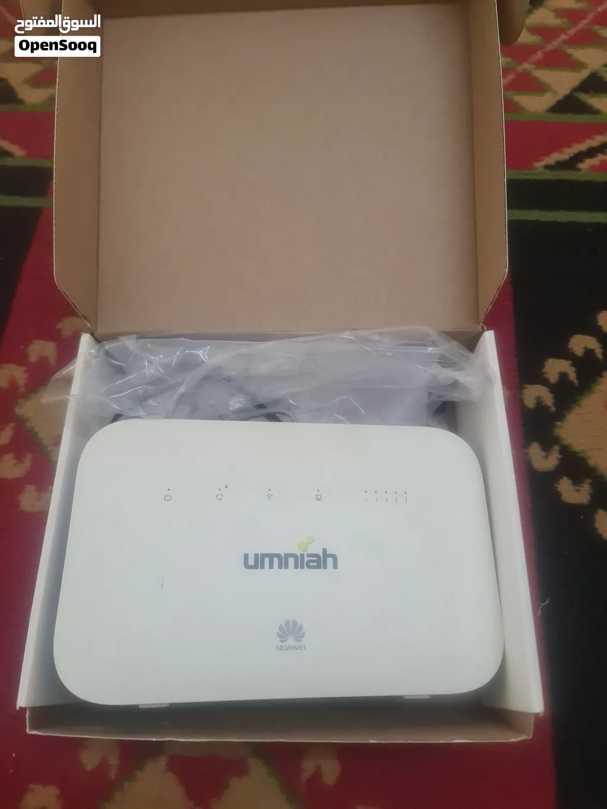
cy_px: 404
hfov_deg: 54.9
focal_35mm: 25
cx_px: 304
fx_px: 584
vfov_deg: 69.4
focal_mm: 7
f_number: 1.8
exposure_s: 1/100
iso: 1000
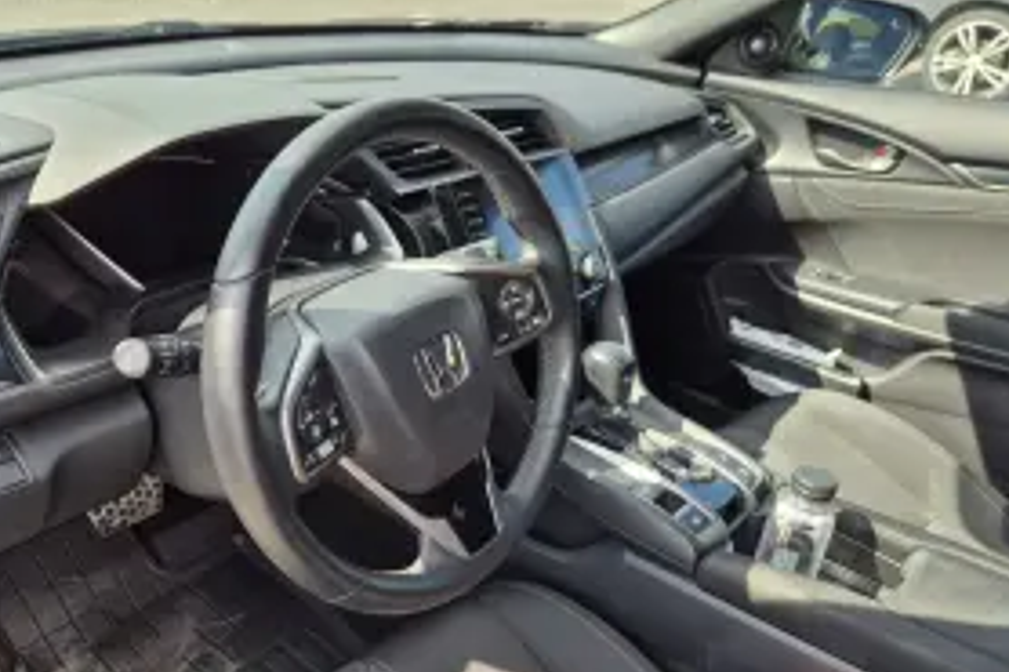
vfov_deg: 42.2
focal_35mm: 31
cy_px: 363
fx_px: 868
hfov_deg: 59.8
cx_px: 407
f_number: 1.8
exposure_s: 1/264
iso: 25
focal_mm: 5.4
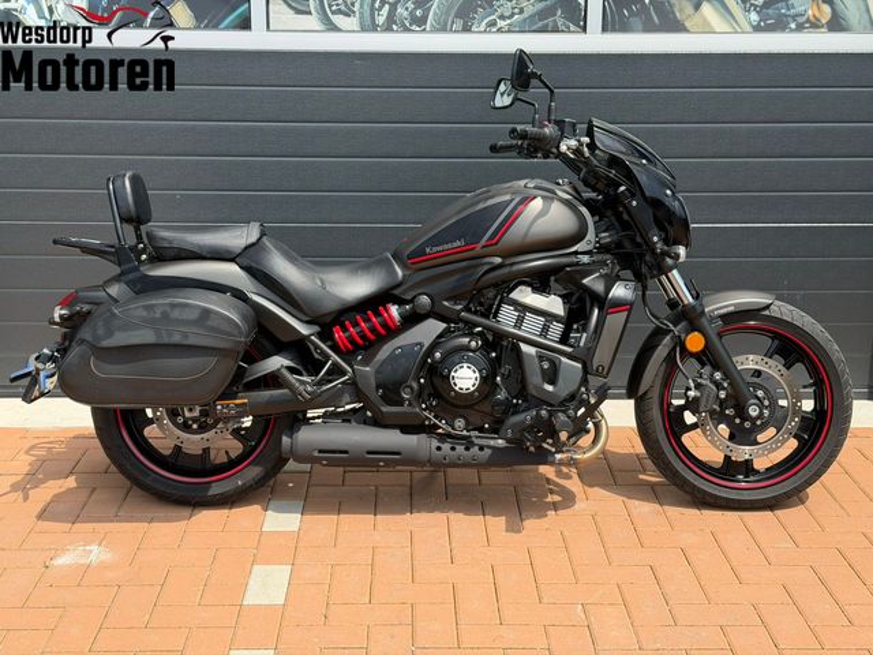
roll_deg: -0.5
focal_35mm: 48
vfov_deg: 30.3
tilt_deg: -12.3
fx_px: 1211
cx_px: 436
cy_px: 328
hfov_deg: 39.7
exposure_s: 1/1931
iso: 64
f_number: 1.78
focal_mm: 6.76
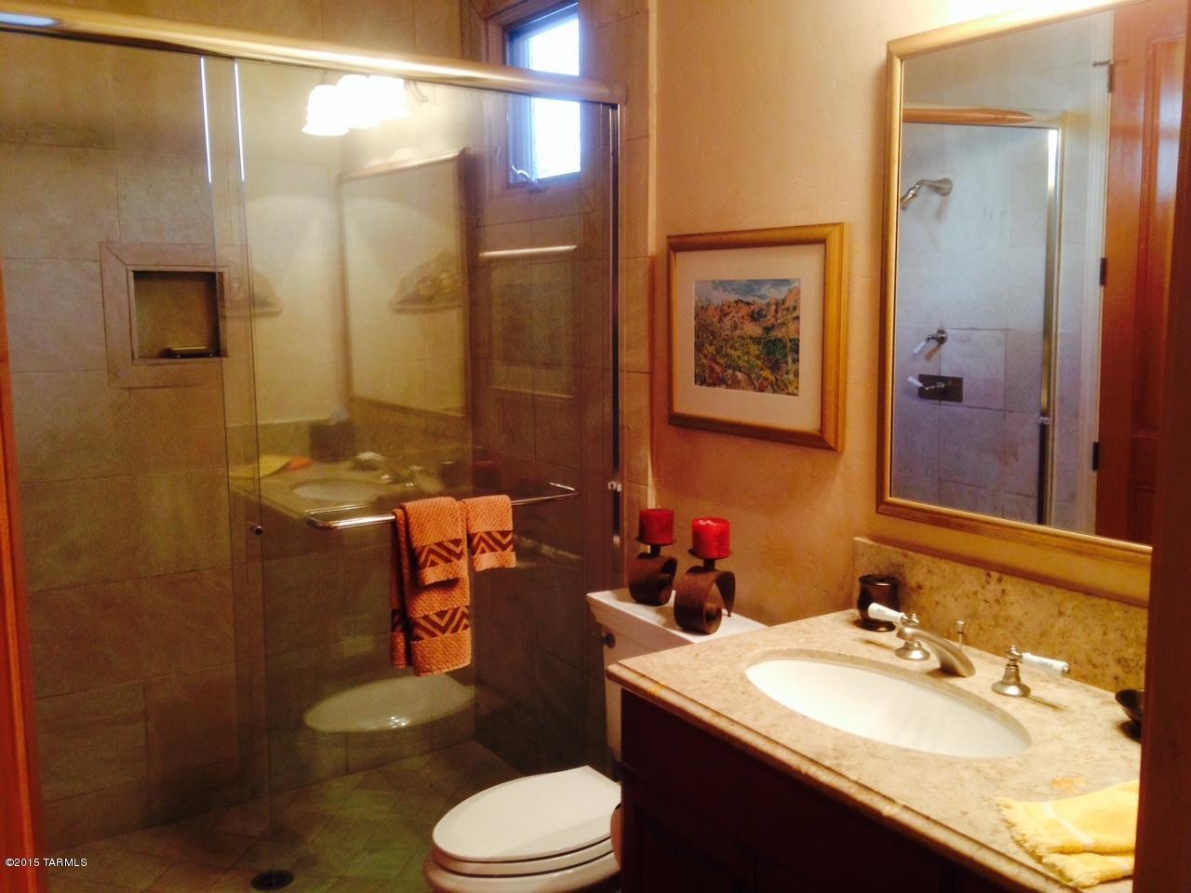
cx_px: 596
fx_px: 1135
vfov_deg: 42.9
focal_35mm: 33
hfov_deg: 55.4
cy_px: 446
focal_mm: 4.12
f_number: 2.4
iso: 100
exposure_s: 1/20
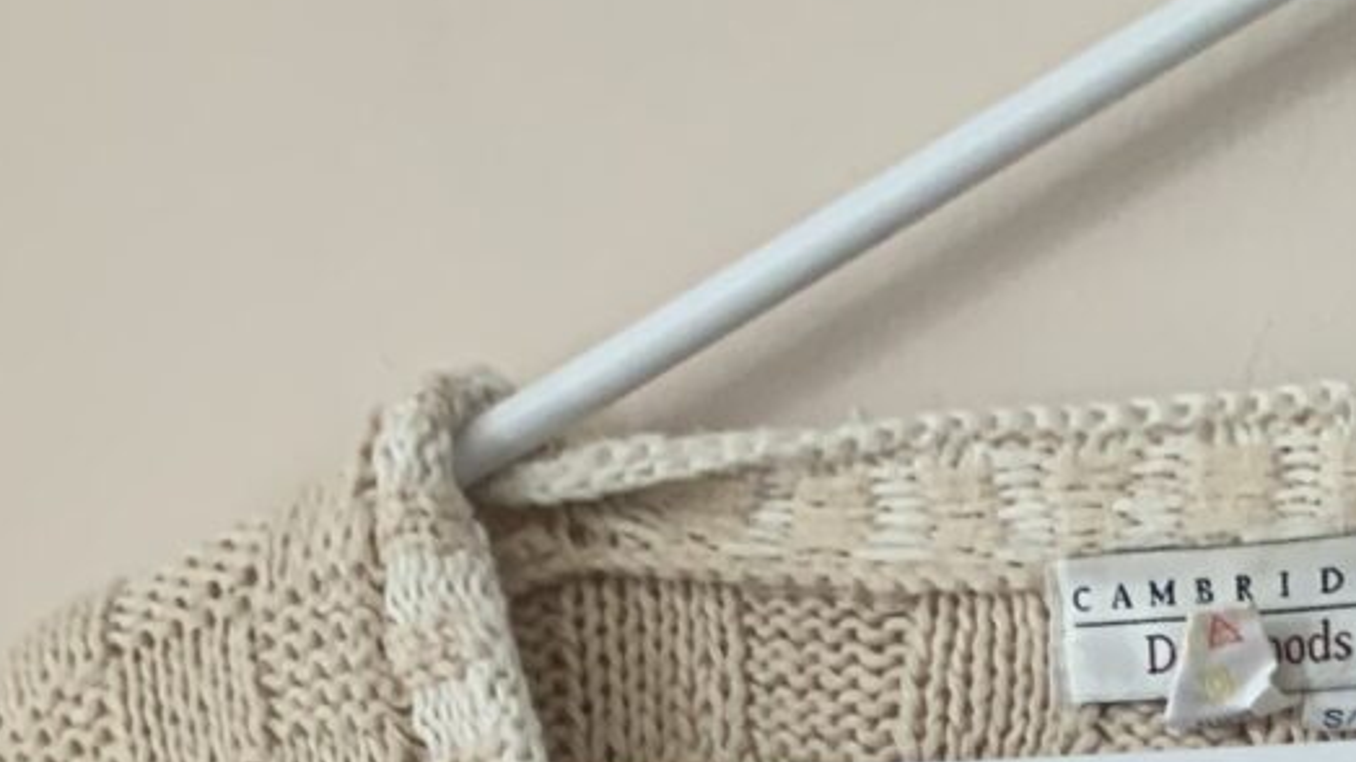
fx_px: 3990
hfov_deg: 18.6
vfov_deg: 8.8
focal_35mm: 111
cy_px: 2322
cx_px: 1434
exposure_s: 1/60
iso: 125
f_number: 1.8
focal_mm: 4.25
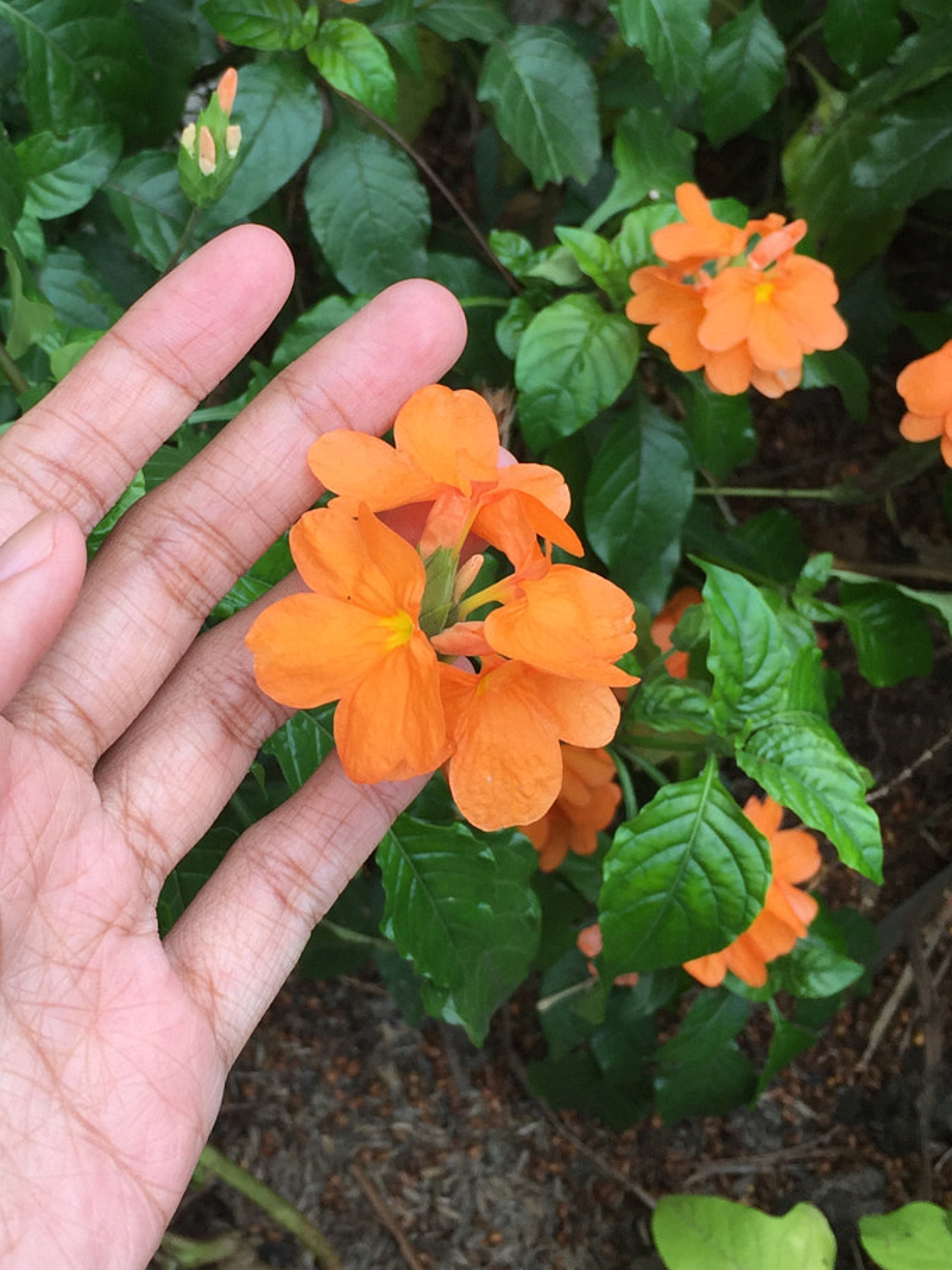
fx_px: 1871
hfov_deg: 28.2
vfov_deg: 37.4
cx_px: 271
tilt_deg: -53.8
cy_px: 529
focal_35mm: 51
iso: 32
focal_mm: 4.15
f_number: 2.2
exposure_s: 1/344
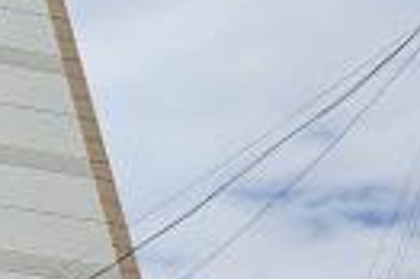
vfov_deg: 9.2
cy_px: 353
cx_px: -837
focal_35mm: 146
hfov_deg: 10.3
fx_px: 1701
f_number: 1.7
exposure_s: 1/2000
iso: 12
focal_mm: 6.3
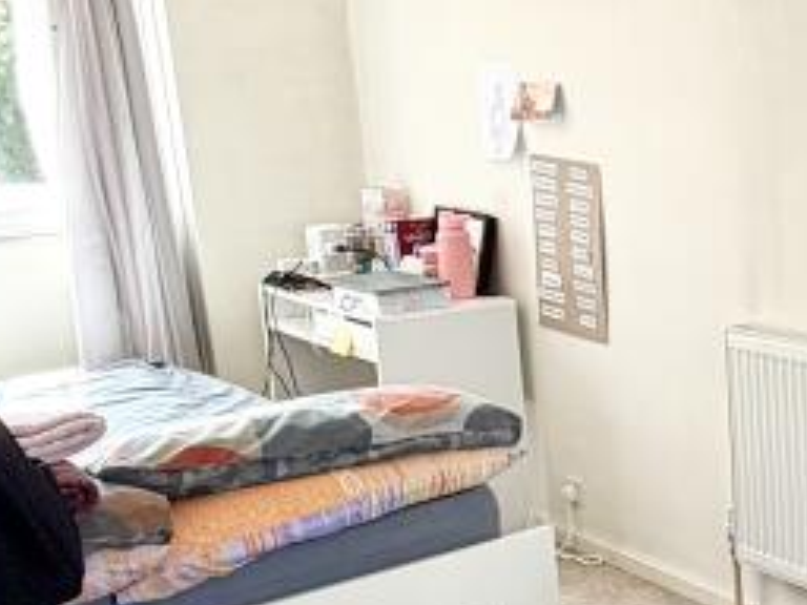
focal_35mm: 56
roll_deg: +0.3
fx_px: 1306
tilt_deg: -12.6
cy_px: 375
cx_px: 1065
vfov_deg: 26.0
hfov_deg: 28.0
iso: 100
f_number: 2.2
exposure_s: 1/121
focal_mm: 2.22
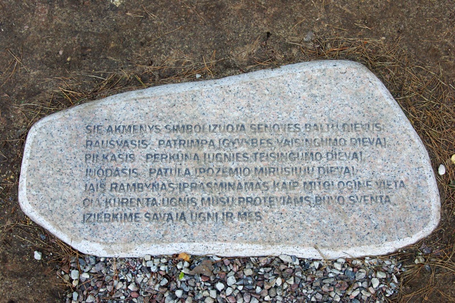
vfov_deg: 29.2
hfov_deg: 42.8
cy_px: 152
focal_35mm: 46
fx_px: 581
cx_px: 228
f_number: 8
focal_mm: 31
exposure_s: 1/100
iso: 400
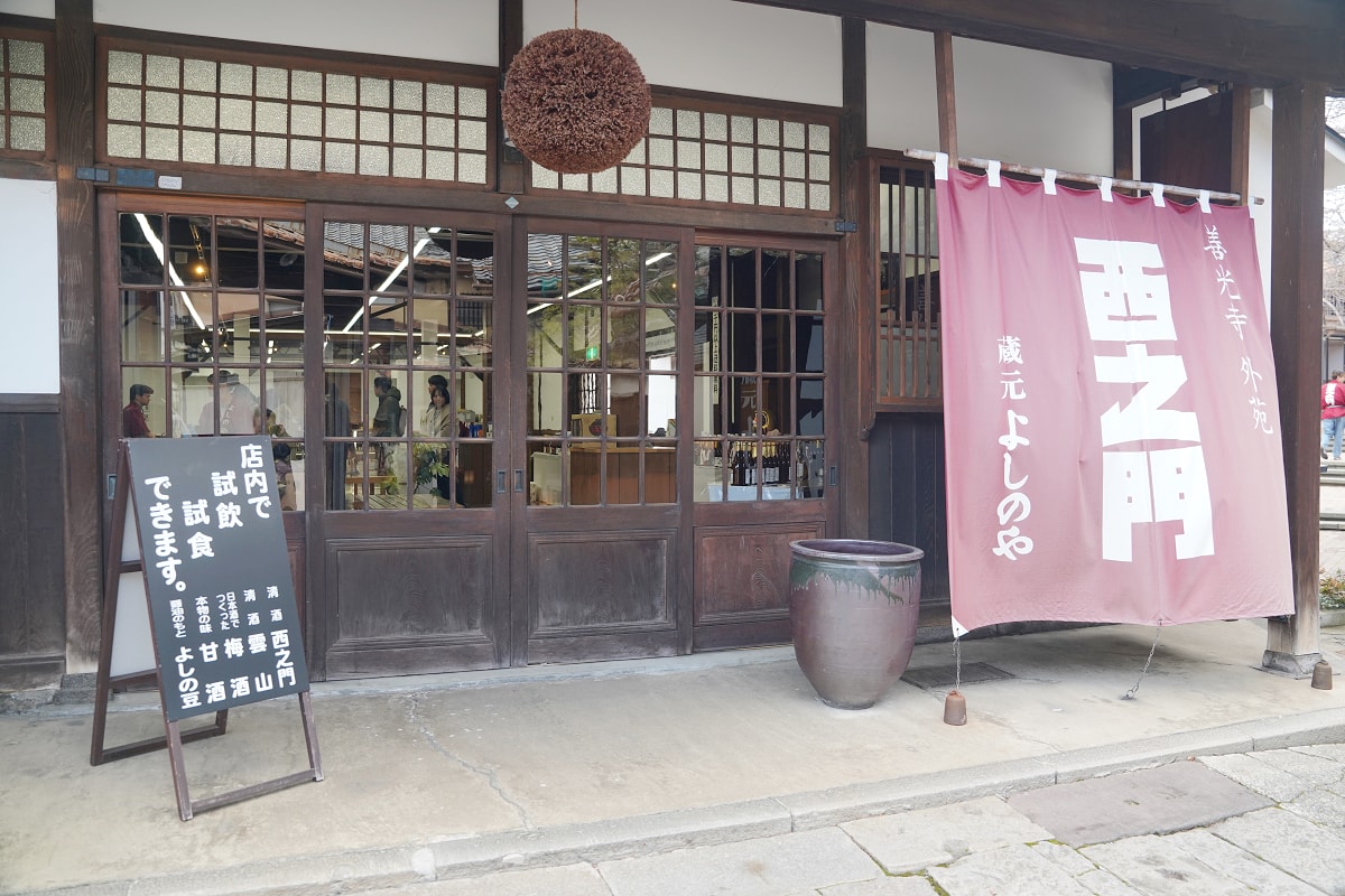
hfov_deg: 65.5
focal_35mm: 28
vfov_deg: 46.4
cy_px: 448
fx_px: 1046
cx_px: 672
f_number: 4
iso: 500
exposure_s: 1/160
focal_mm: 28
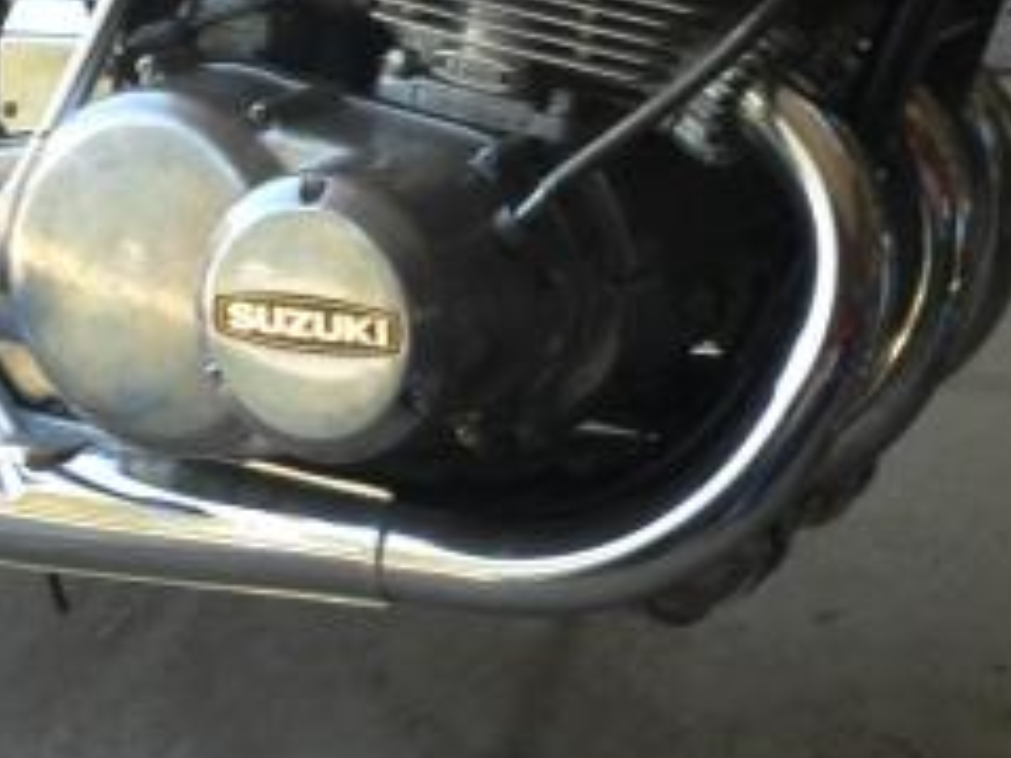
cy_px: 93
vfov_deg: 17.7
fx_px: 2395
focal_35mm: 82
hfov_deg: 23.7
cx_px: 299
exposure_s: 1/13
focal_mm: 7.3
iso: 100
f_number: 8
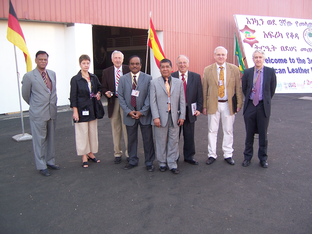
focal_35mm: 36
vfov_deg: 39.7
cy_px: 117
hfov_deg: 51.4
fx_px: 324
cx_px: 156
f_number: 3
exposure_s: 1/90
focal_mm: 6
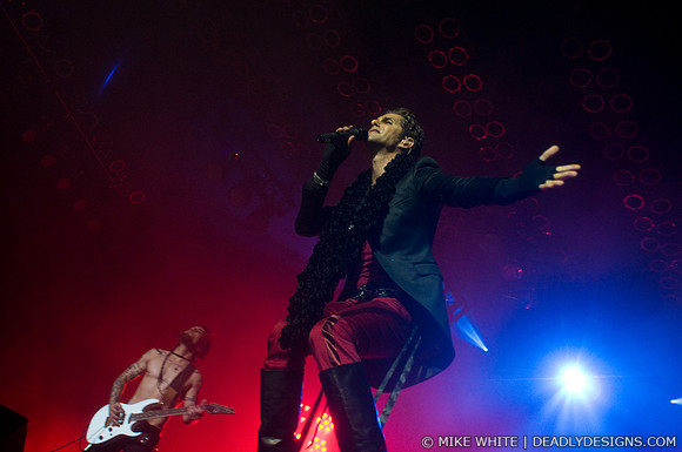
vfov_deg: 43.5
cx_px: 341
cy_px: 226
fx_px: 568
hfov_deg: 62.0
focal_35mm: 30
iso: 800
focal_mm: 20
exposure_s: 1/80
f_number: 3.2
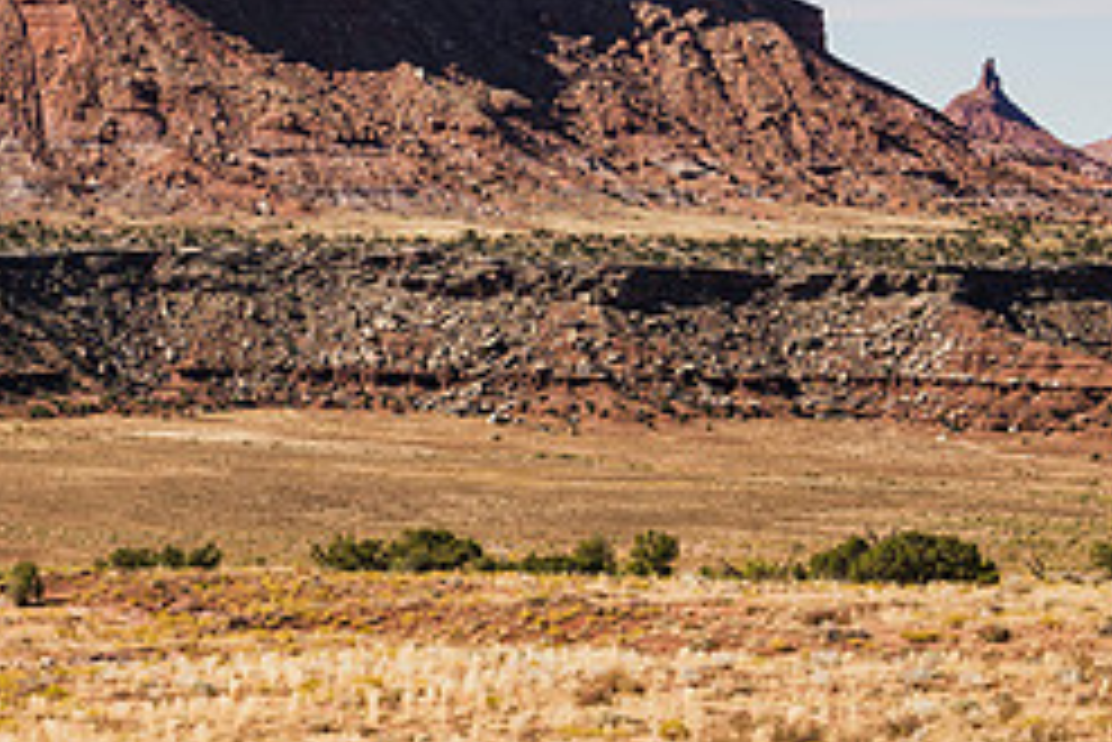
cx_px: 77
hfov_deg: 15.9
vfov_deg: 10.8
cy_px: 501
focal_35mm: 127
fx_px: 3925
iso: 160
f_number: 7.1
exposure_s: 1/640
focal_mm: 54
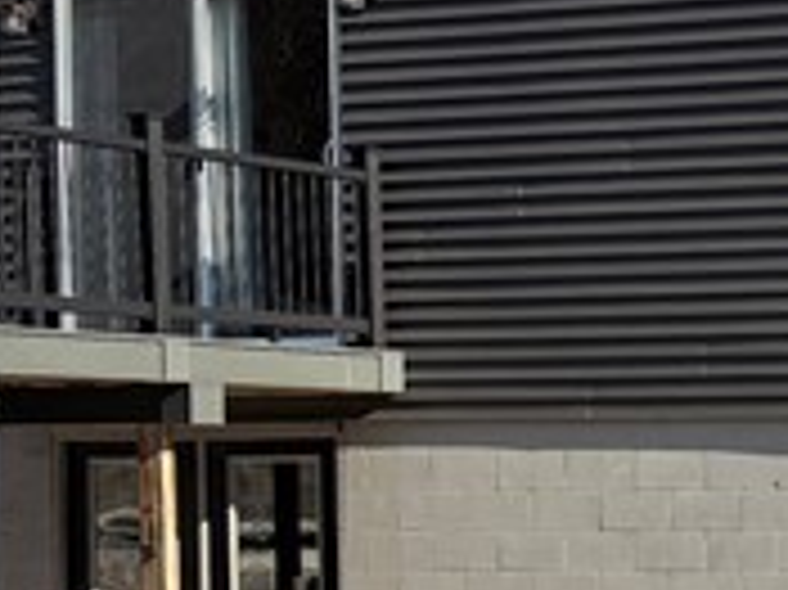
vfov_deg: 9.7
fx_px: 3458
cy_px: 649
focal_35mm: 152
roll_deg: +0.1
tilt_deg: -1.6
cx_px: 851
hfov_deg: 12.8
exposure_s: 1/2342
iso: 50
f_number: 1.6
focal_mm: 5.96
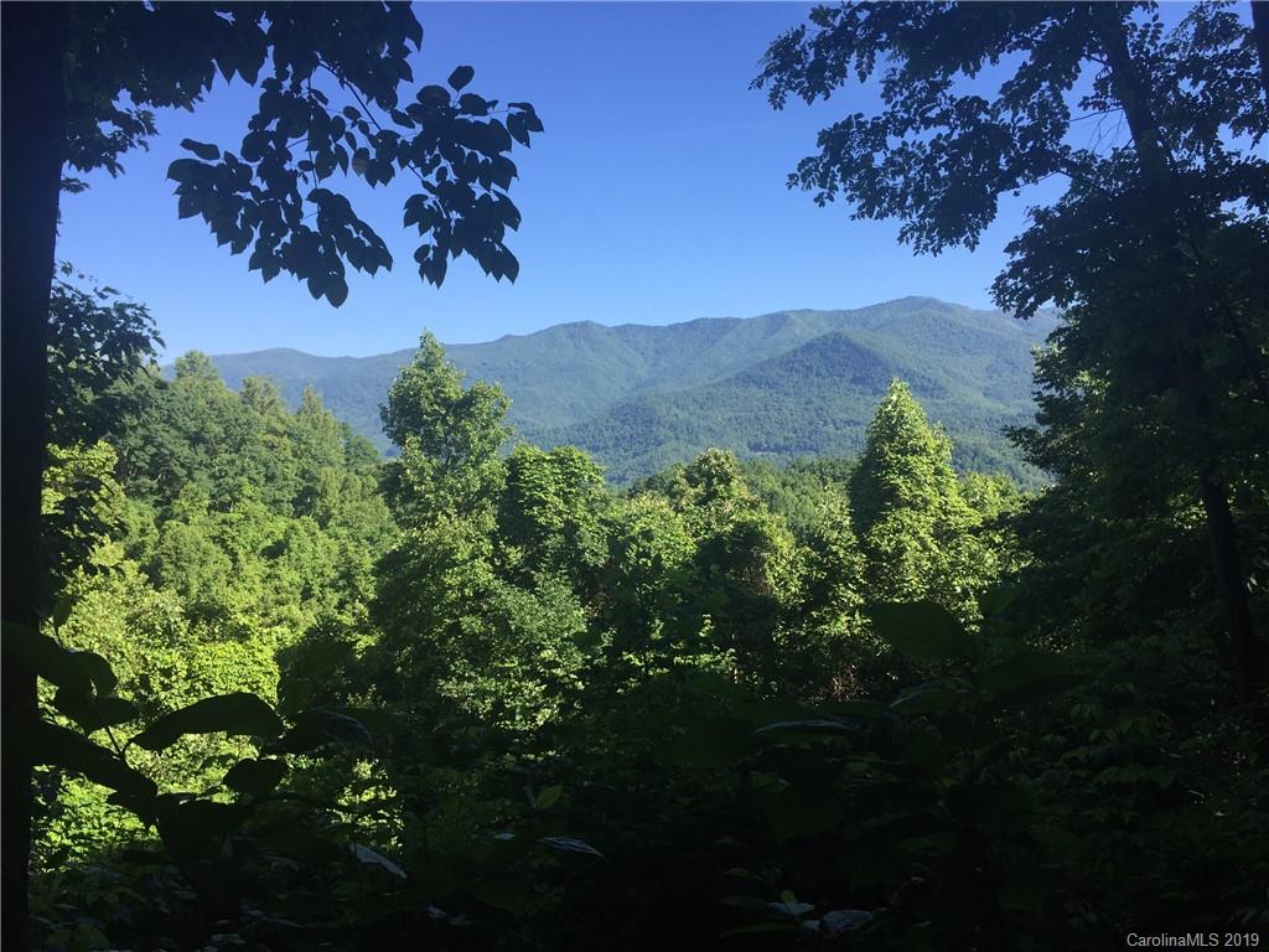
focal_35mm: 29
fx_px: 1063
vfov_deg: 48.2
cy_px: 476
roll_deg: +0.8
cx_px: 634
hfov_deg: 61.7
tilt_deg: -2.8
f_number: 2.2
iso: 32
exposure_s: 1/989
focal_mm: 4.15
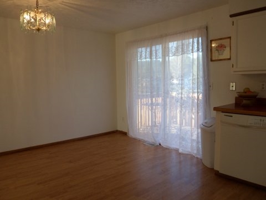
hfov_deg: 65.3
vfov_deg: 51.4
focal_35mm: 27
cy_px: 100
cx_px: 133
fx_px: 207
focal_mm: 4.9
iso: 80
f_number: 3.3
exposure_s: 1/30
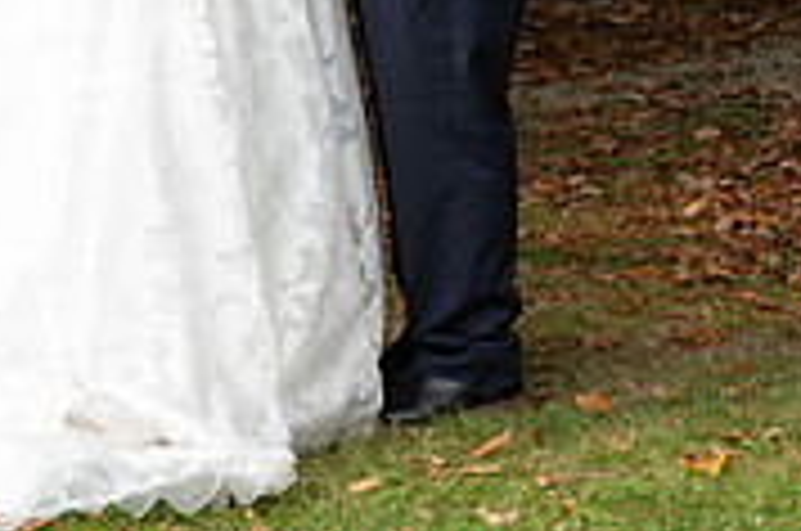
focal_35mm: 216
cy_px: -271
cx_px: 330
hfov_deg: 9.5
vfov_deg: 6.3
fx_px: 4797
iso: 400
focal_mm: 60
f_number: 6.3
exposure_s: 1/125
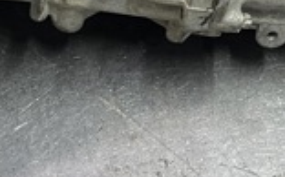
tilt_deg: -42.6
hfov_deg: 18.4
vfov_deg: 11.1
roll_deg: +5.4
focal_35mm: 113
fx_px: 876
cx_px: 73
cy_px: -88
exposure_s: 1/50
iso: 80
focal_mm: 5.7
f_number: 1.5
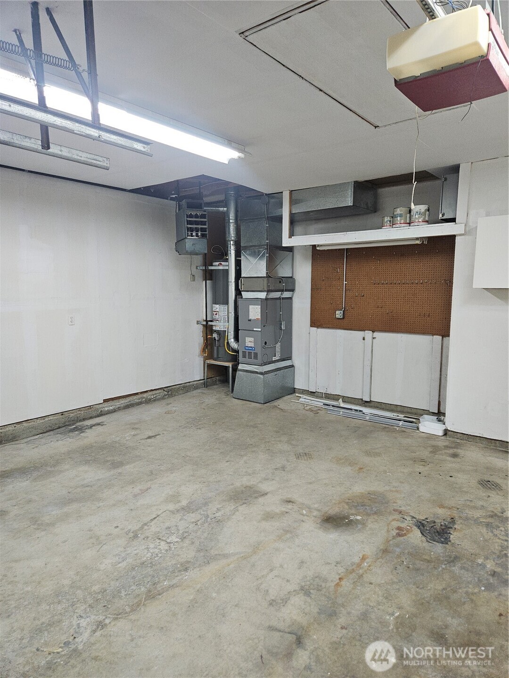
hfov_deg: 58.9
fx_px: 451
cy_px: 339
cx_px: 254
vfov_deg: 73.9
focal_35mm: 23
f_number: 1.8
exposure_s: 1/60
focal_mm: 5.4
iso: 80
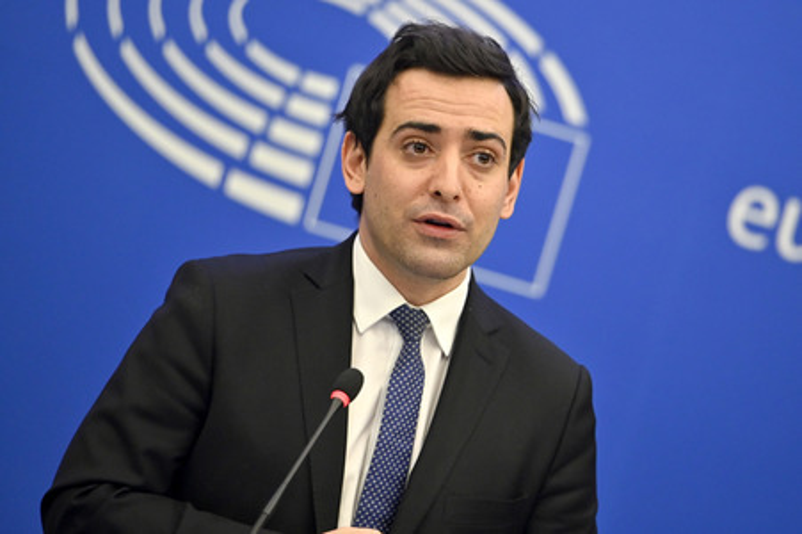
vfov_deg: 6.9
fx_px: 4452
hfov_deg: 10.3
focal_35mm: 200
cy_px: 267
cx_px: 401
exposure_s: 1/400
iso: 1600
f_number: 2.8
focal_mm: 200
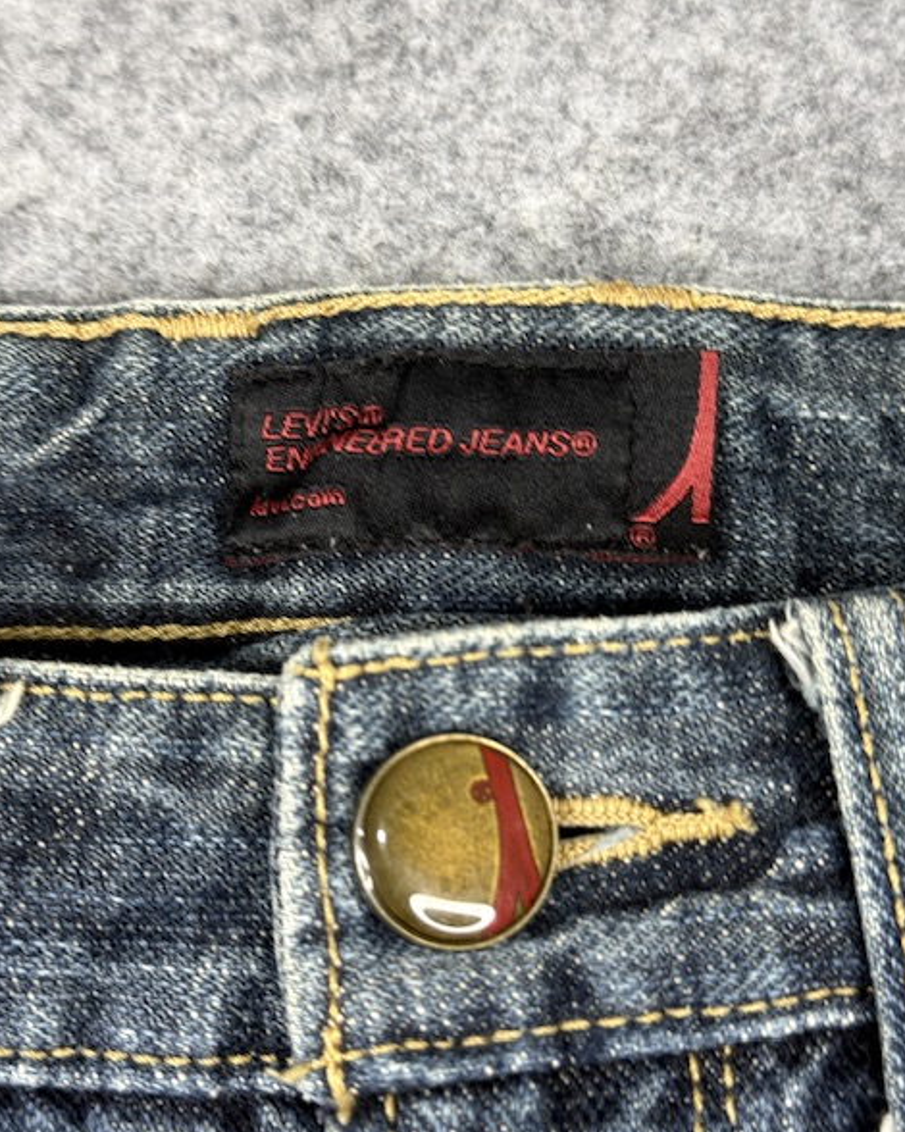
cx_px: 451
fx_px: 1708
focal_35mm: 51
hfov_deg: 29.7
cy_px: 568
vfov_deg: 36.7
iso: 64
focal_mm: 6.76
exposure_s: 1/50
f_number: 1.78
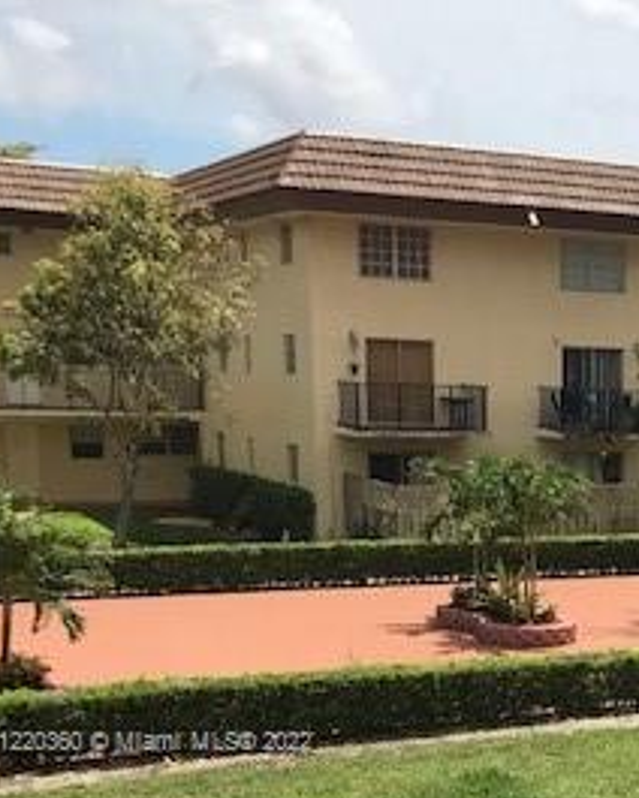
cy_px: 744
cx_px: 690
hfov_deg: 22.0
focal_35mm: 66
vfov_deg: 27.5
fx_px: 1560
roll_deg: -1.0
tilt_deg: -11.2
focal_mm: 3.99
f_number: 1.8
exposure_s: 1/2519
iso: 20
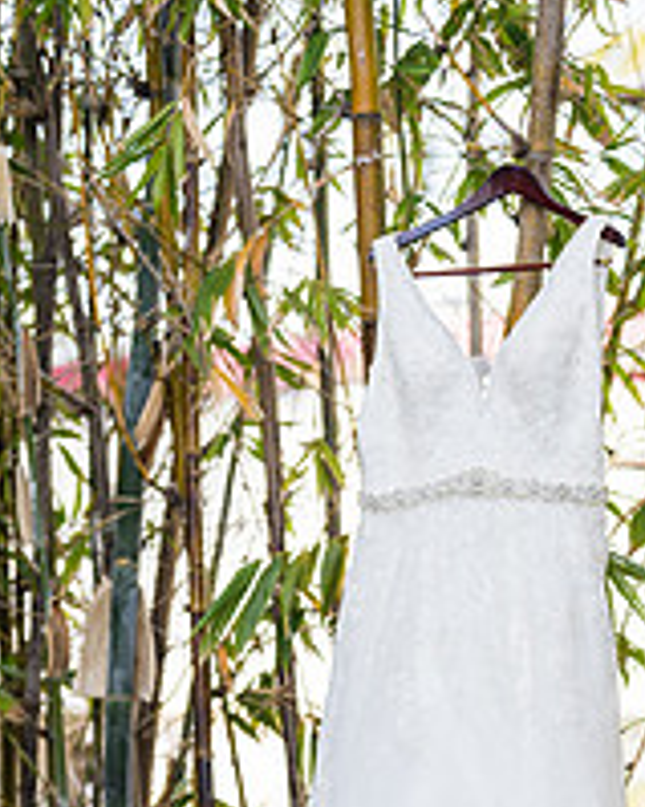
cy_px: 811
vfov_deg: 17.7
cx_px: 454
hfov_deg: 14.5
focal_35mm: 106
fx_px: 2531
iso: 100
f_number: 1.4
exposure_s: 1/800
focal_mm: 50
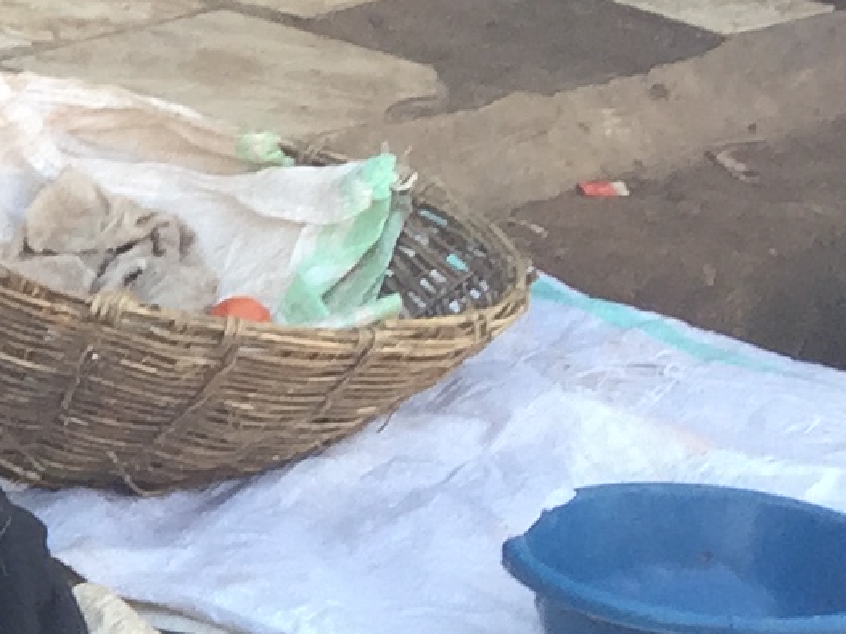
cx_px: -1359
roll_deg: +2.2
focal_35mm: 180
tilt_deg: -24.4
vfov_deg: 8.2
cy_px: 607
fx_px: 4397
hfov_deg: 9.5
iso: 32
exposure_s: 1/100
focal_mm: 4.15
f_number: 2.2
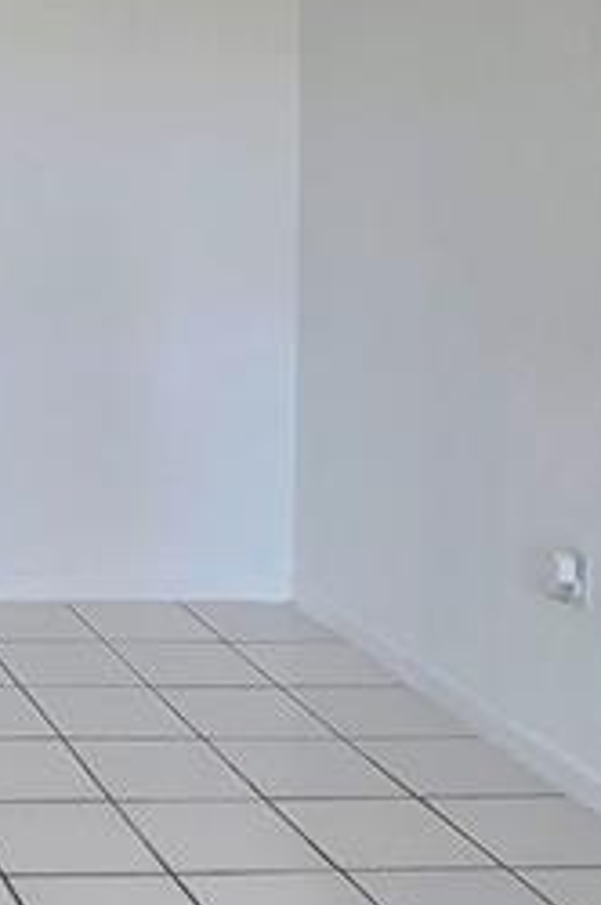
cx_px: -384
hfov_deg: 17.9
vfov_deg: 29.4
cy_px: 54
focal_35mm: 65
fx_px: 1632
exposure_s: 1/120
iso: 160
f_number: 2.2
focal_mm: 2.2
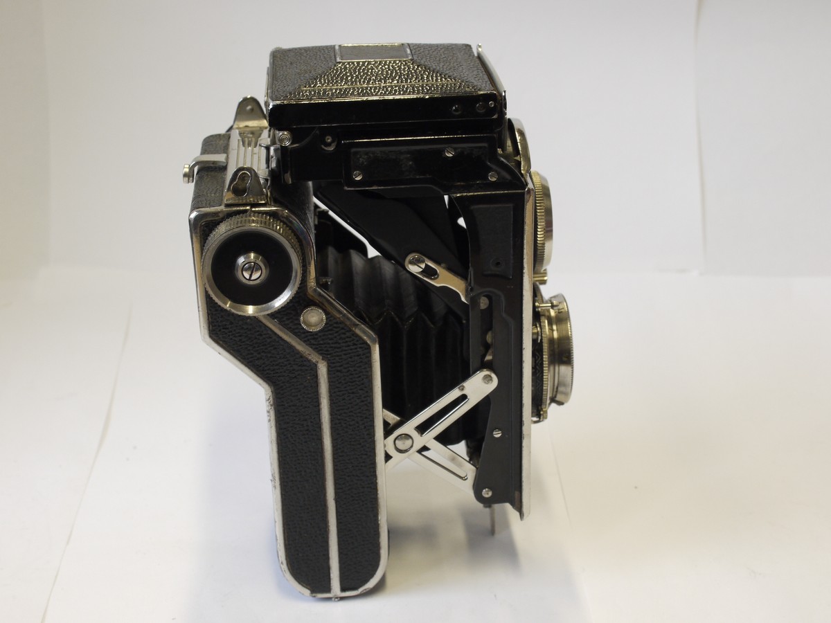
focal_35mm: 60
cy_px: 312
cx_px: 416
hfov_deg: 32.2
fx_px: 1440
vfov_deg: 24.4
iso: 400
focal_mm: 30
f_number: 9
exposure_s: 1/25
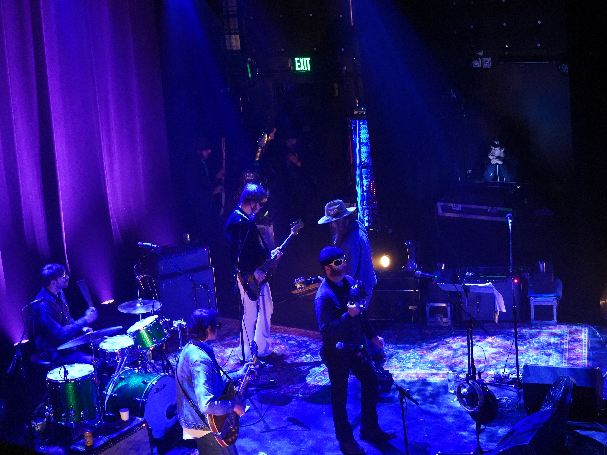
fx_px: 1105
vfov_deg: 23.3
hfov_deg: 30.5
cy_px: 211
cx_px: 404
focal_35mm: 63
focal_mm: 49
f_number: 4
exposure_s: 1/60
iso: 12800
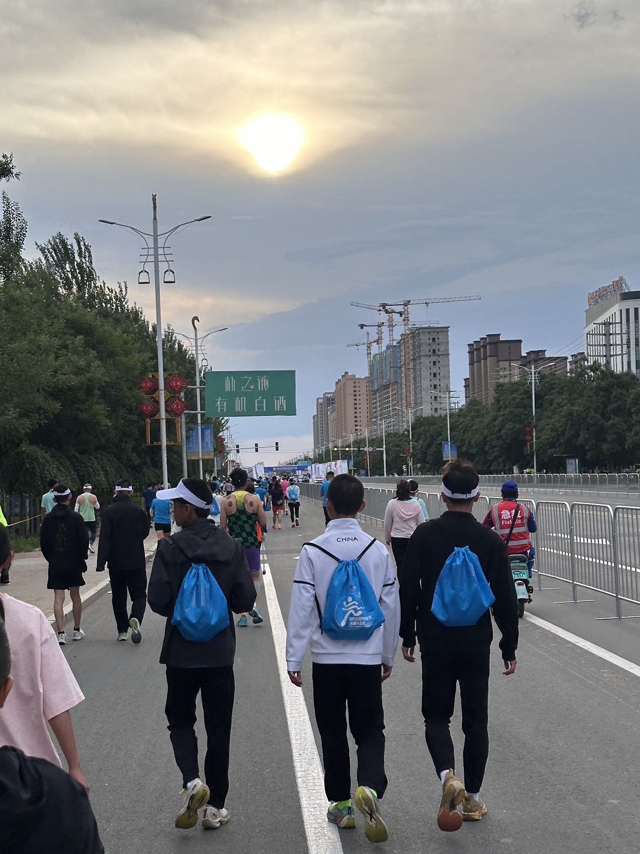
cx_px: 274
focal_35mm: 61
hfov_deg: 24.0
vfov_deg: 31.7
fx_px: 1504
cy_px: 474
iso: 64
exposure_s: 1/1848
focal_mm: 6.86
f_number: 1.78
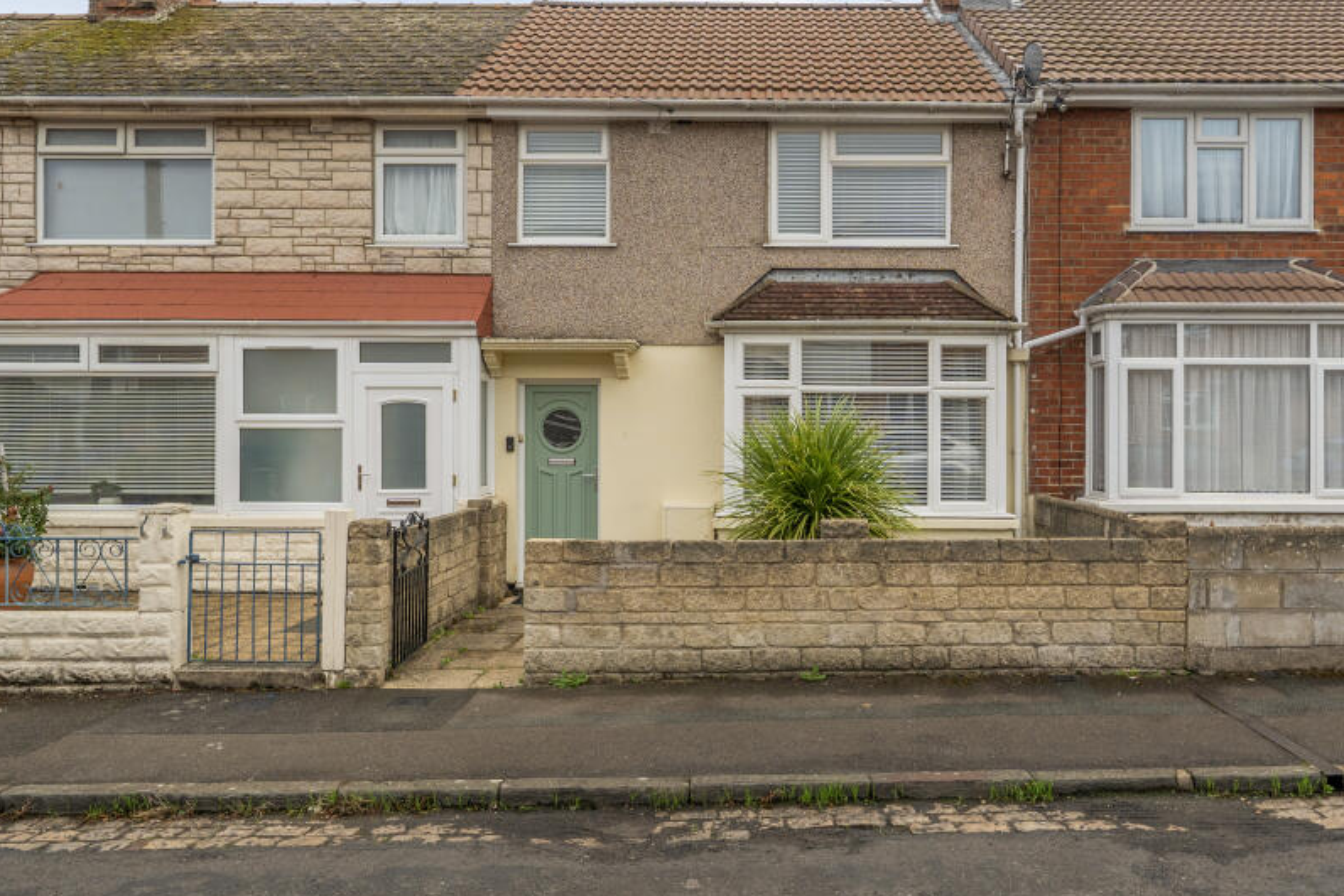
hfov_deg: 67.0
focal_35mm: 27
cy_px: 414
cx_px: 778
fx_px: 1008
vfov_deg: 47.9
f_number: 8
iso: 400
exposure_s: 1/250
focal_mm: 14
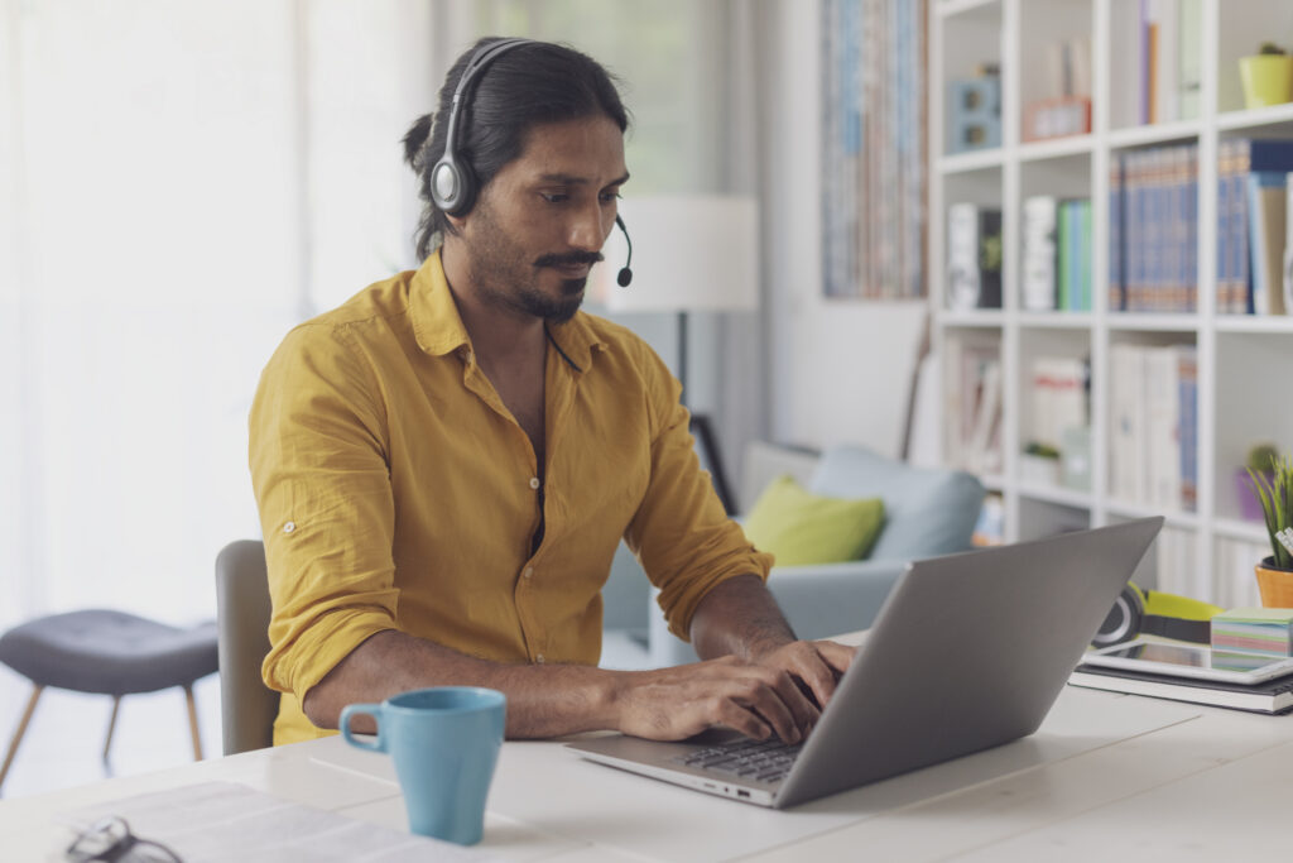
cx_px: 646
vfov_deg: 27.0
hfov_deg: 39.6
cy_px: 432
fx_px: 1796
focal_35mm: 50
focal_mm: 50
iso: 400
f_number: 2.5
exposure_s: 1/125
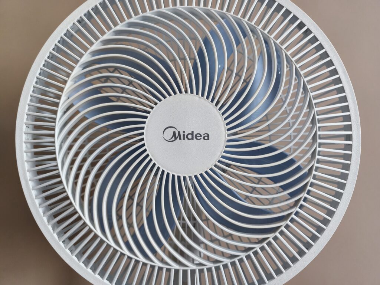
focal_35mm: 23
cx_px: 190
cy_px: 142
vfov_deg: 58.9
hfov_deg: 73.9
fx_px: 252
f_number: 1.65
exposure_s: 1/50
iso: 640
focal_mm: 6.14
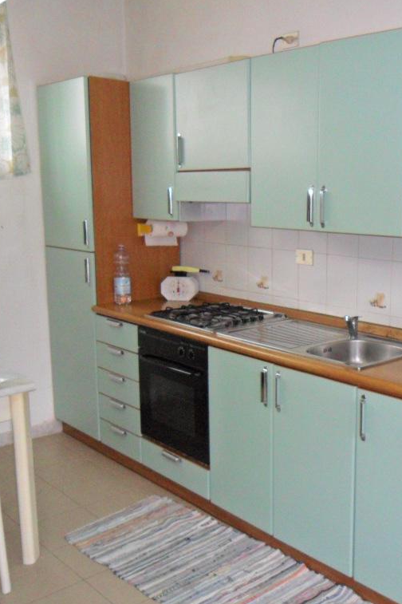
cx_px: 320
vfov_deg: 50.7
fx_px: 637
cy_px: 302
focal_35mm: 38
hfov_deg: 34.0
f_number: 3.5
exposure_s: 1/30
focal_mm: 4.9
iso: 400
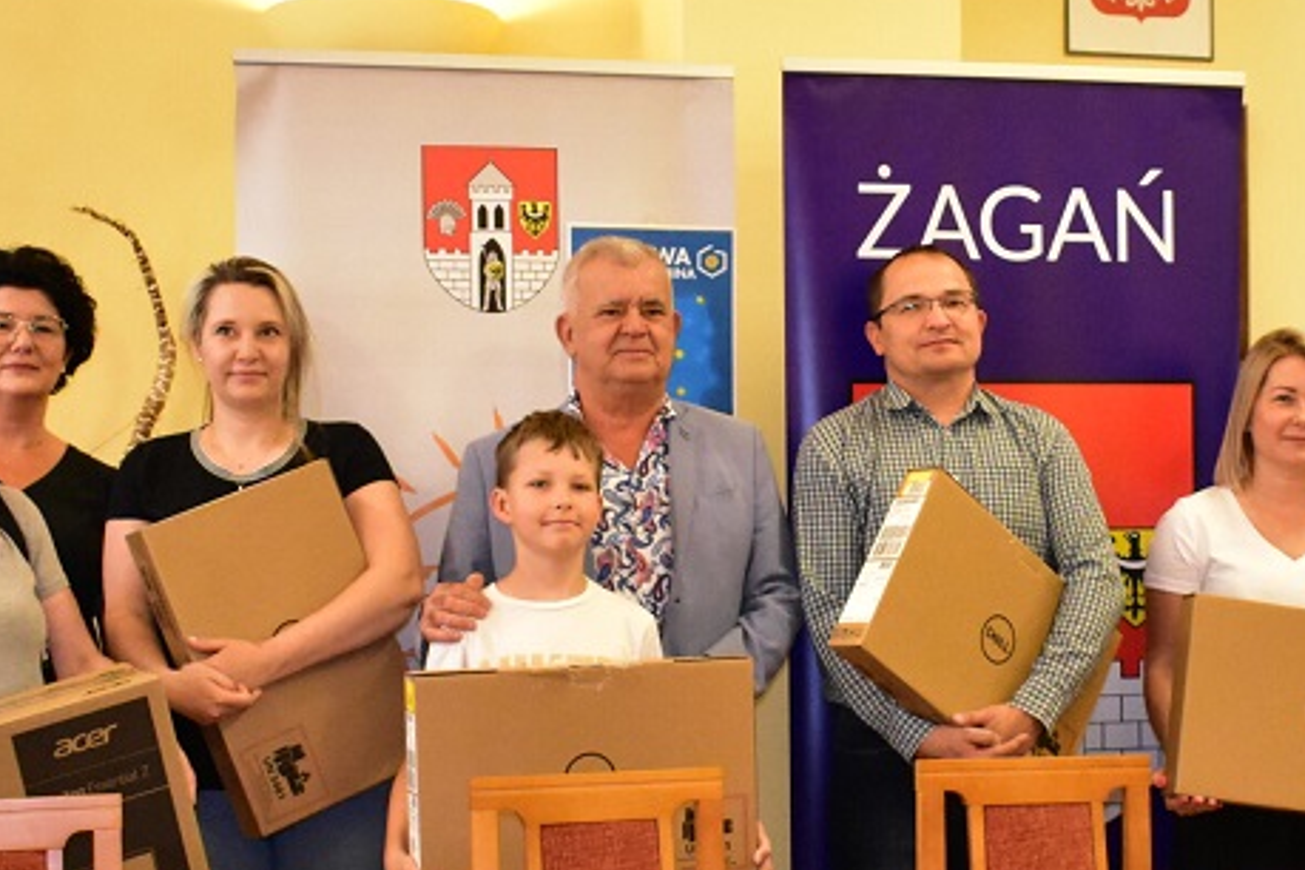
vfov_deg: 18.2
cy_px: 495
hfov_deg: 26.8
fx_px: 2722
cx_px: 887
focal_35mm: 75
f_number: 4
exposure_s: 1/160
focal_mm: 23
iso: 6400
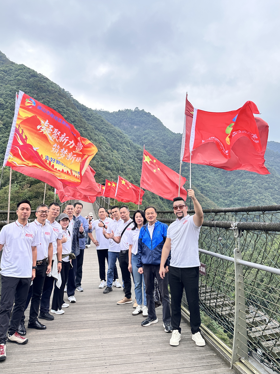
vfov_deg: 65.1
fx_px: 291
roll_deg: -0.8
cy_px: 164
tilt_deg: +8.1
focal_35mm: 27
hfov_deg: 51.4
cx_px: 138
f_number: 1.78
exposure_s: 1/663
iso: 80
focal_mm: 6.86
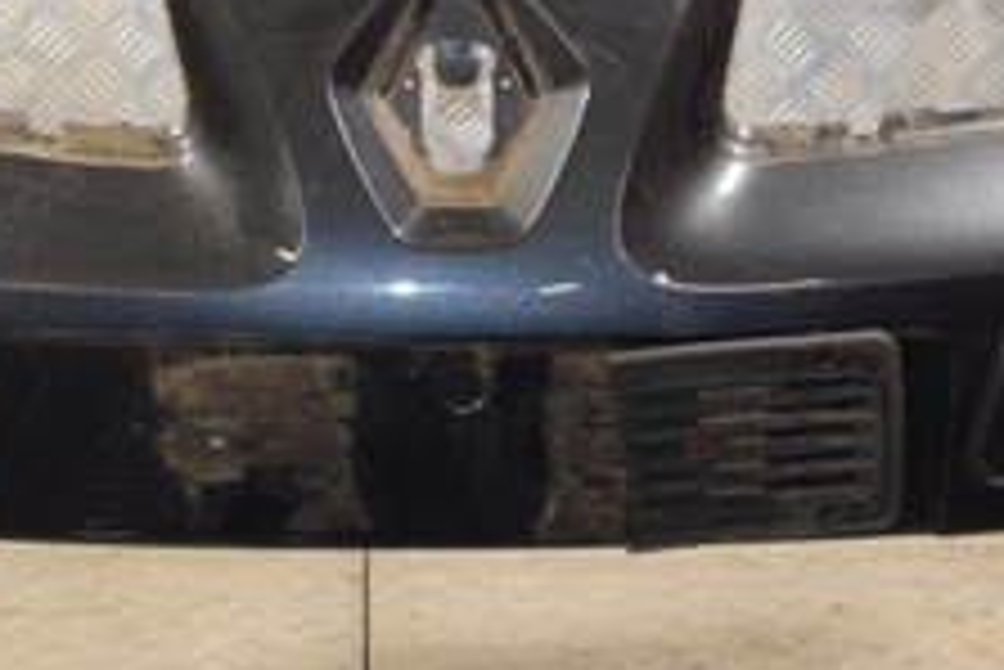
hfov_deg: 15.9
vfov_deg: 10.6
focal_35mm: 129
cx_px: 446
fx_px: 3600
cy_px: 49
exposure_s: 1/125
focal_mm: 30
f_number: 5.6
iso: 500
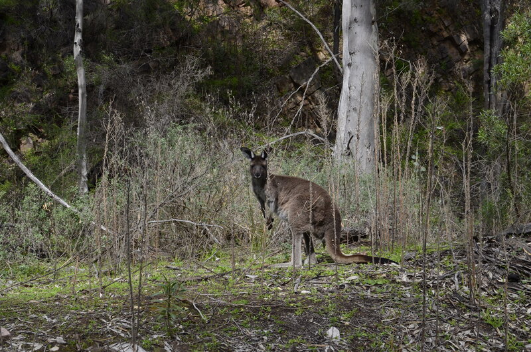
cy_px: 176
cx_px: 266
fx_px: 773
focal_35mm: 52
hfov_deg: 37.9
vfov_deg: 25.6
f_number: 10
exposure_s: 1/250
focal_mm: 35
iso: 360
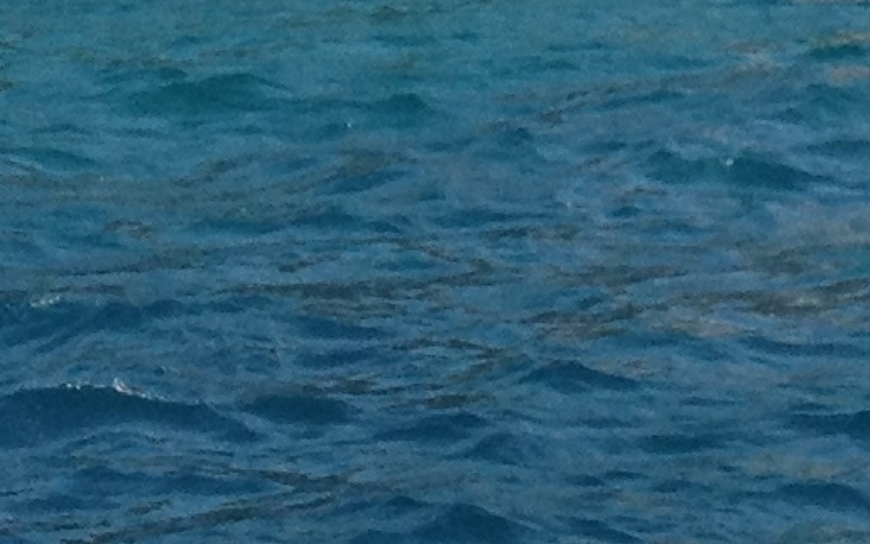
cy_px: -708
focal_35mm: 235
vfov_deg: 5.4
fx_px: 5573
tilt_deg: -0.5
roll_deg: -0.4
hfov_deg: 8.9
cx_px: 907
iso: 50
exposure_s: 1/1104
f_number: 2.4
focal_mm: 4.28
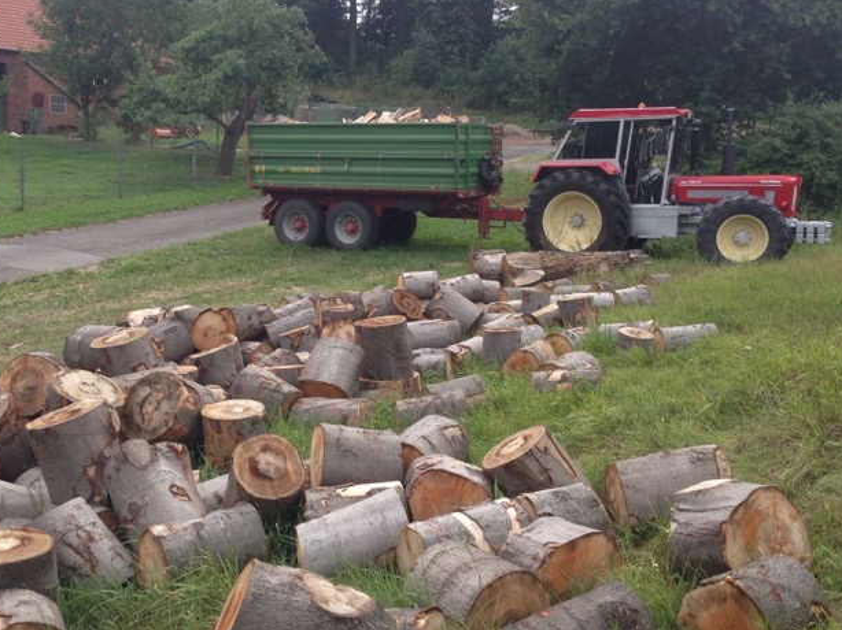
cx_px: 396
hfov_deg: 43.8
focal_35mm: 43
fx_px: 1046
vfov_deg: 33.6
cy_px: 299
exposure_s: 1/678
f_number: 2.4
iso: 50
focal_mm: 4.13
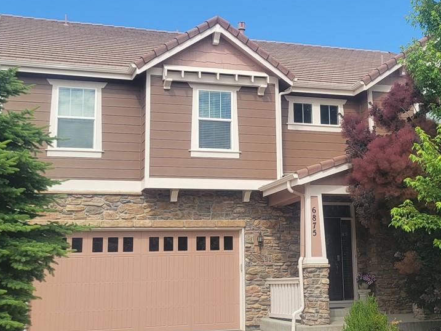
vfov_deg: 25.2
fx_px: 739
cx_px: 292
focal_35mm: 58
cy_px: 124
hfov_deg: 33.0
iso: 40
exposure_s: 1/1542
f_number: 1.8
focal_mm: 5.4
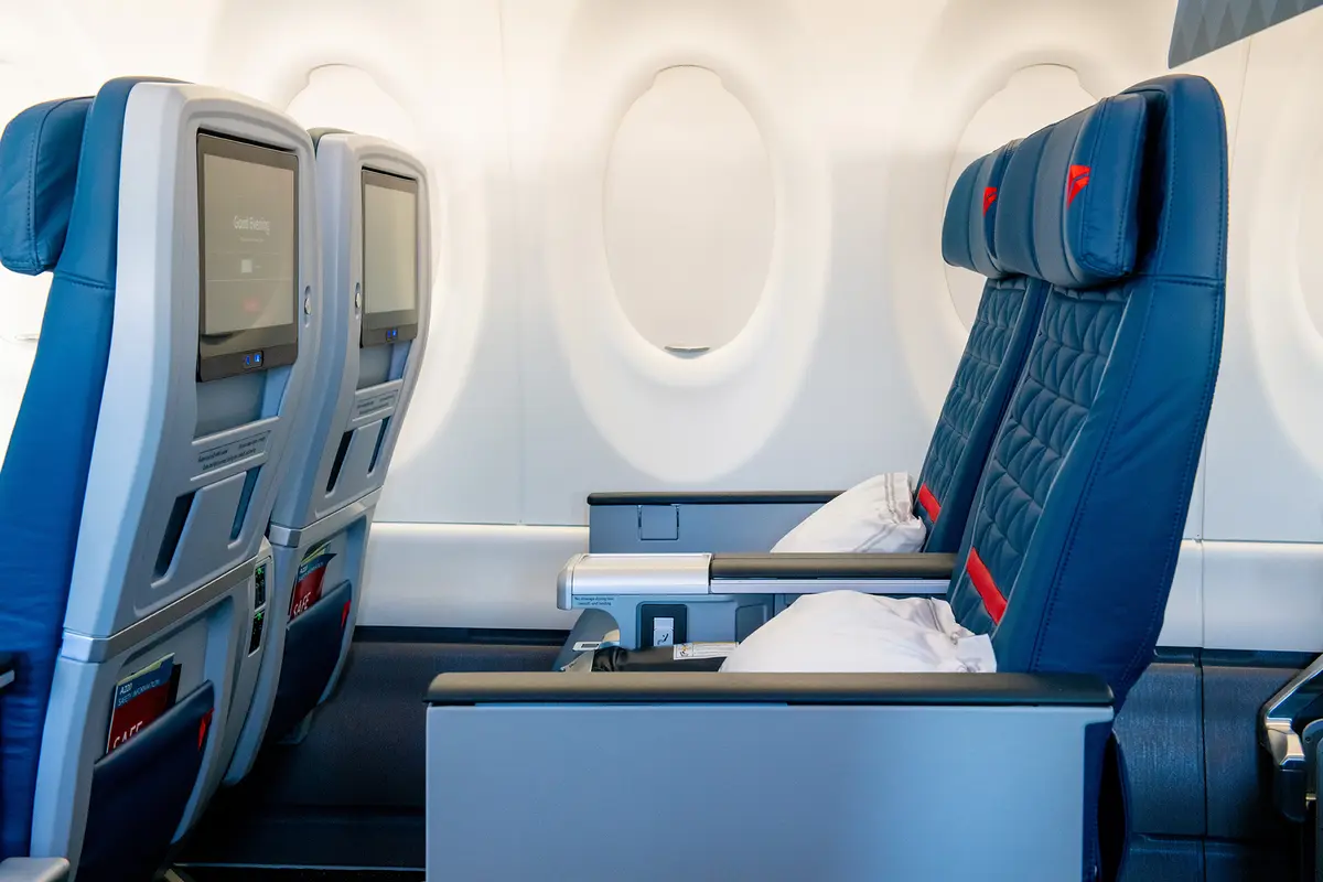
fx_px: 1764
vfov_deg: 28.1
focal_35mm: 48
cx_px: 662
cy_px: 441
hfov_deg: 41.1
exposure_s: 1/13
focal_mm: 48
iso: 1600
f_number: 10
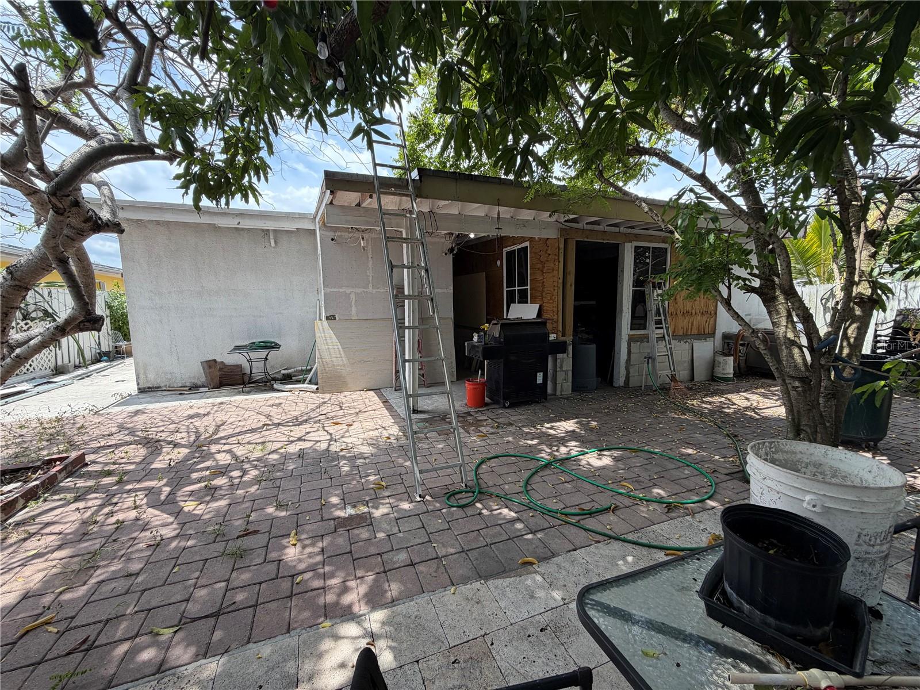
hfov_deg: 102.1
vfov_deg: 85.7
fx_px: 372
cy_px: 345
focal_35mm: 14
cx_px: 460
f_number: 2.2
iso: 50
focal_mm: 2.22
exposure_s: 1/502
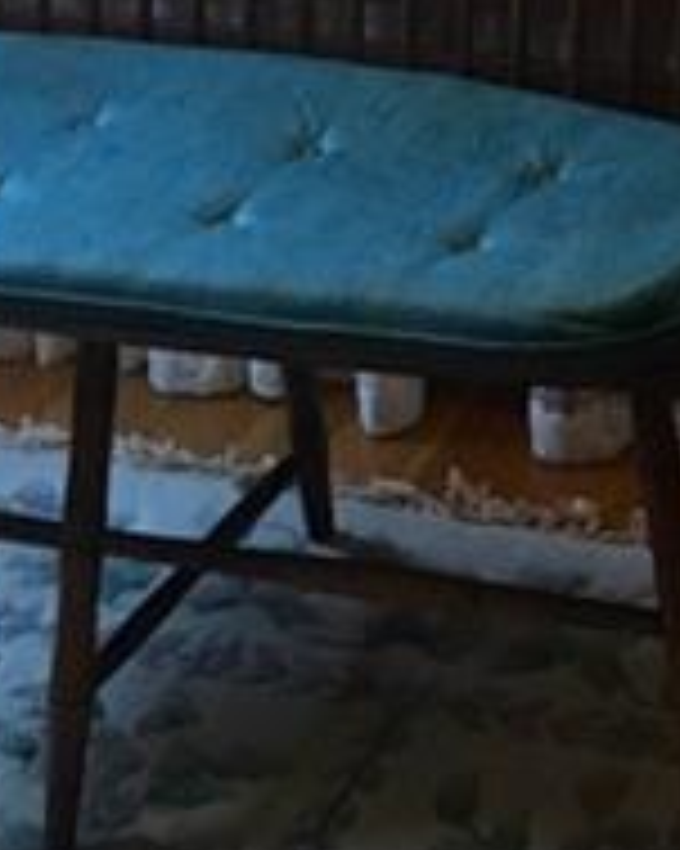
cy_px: -702
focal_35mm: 115
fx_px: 2895
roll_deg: +1.0
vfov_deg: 14.6
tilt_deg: -8.0
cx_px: 653
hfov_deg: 13.2
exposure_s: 1/30
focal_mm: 4.15
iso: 160
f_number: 2.2
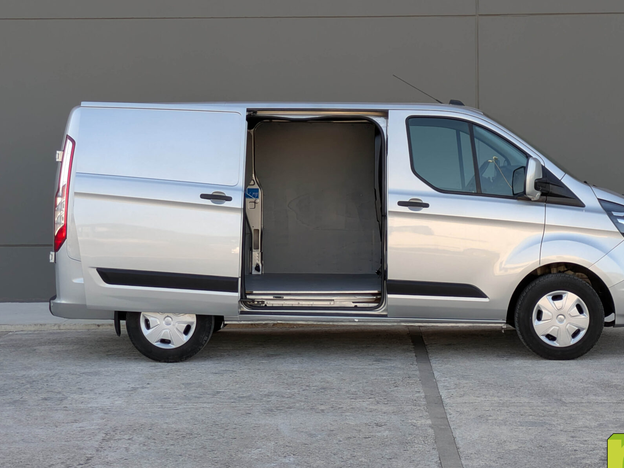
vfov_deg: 45.4
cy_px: 229
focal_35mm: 31
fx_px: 559
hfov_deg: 58.1
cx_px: 362
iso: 80
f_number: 1.8
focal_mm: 6.86
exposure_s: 1/3200
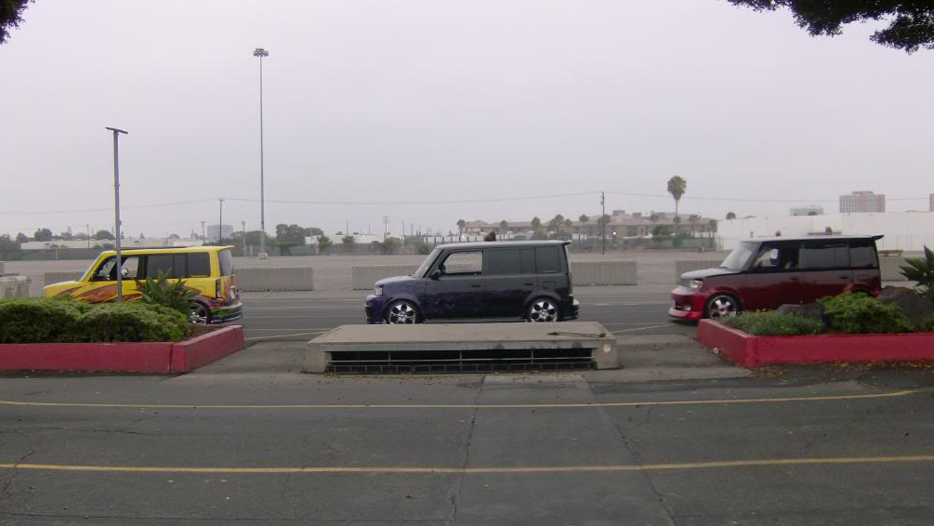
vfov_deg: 29.7
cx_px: 464
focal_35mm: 40
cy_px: 297
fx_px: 991
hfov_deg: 50.5
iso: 100
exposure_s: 1/119
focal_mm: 6
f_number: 2.8
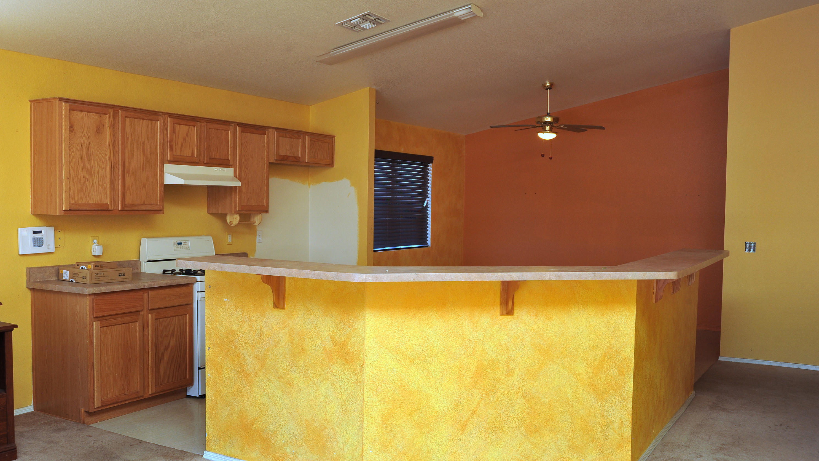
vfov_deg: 32.0
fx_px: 803
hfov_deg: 54.0
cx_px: 409
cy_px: 240
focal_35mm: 37
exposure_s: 1/80
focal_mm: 35
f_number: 8
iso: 800
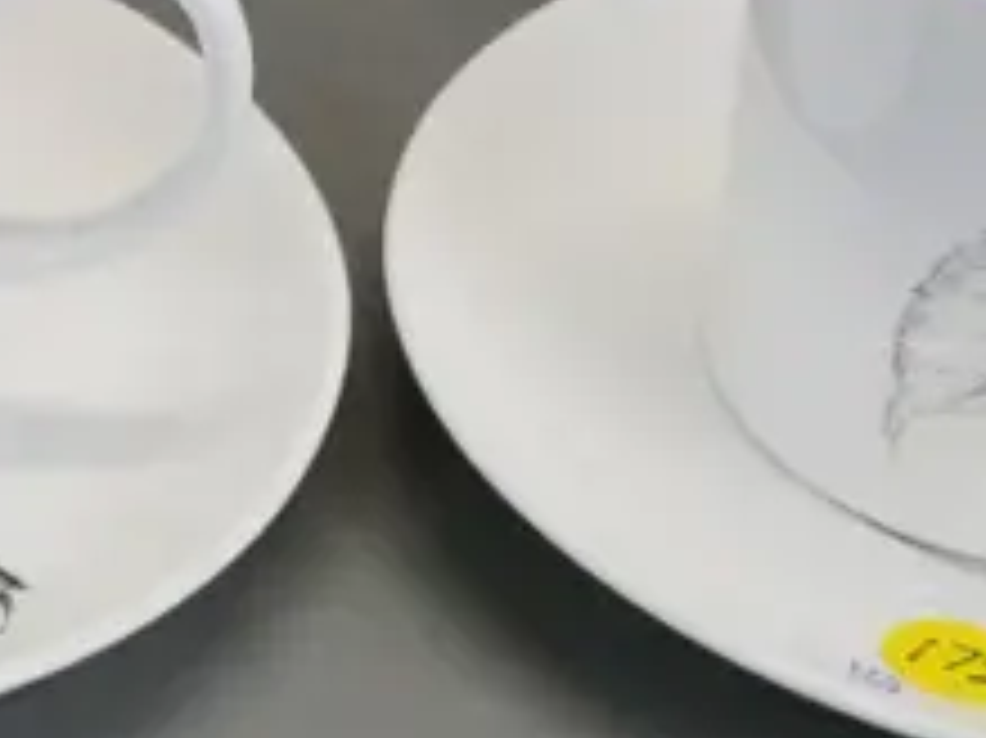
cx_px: -378
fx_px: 4526
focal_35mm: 159
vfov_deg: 9.2
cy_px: -99
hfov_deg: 12.0
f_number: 4.9
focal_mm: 17
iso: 3200
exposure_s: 1/250
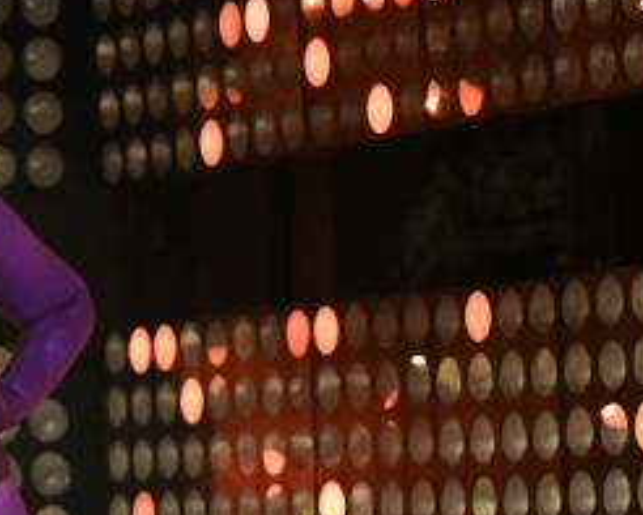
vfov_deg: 5.6
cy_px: 603
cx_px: -541
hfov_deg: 6.9
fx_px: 5197
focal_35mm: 273
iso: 3200
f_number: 3.5
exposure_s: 1/320
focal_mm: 70
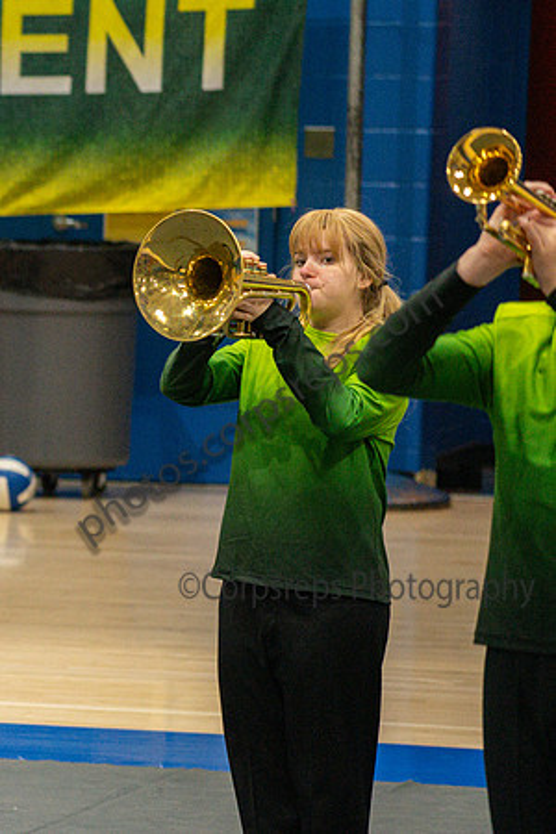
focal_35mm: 327
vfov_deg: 6.3
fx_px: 7568
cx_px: -383
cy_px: 522
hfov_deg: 4.2
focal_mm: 145
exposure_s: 1/500
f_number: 4
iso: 5000
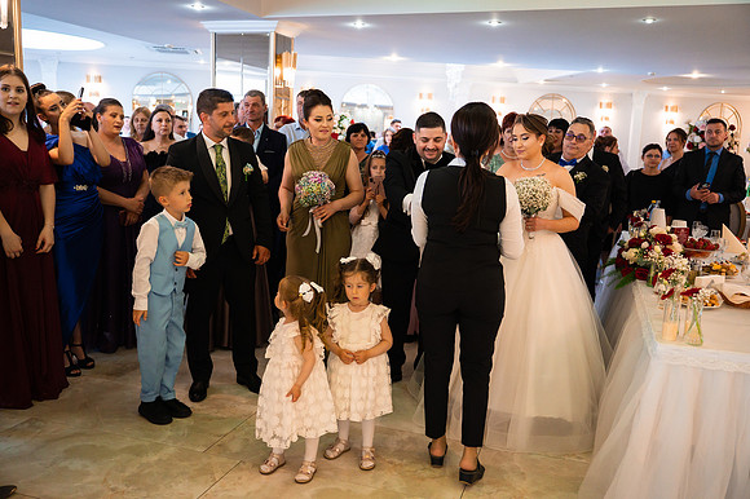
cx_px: 375
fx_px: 666
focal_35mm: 32
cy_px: 250
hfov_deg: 58.7
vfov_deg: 41.1
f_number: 2.8
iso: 1600
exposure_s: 1/250
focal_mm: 32
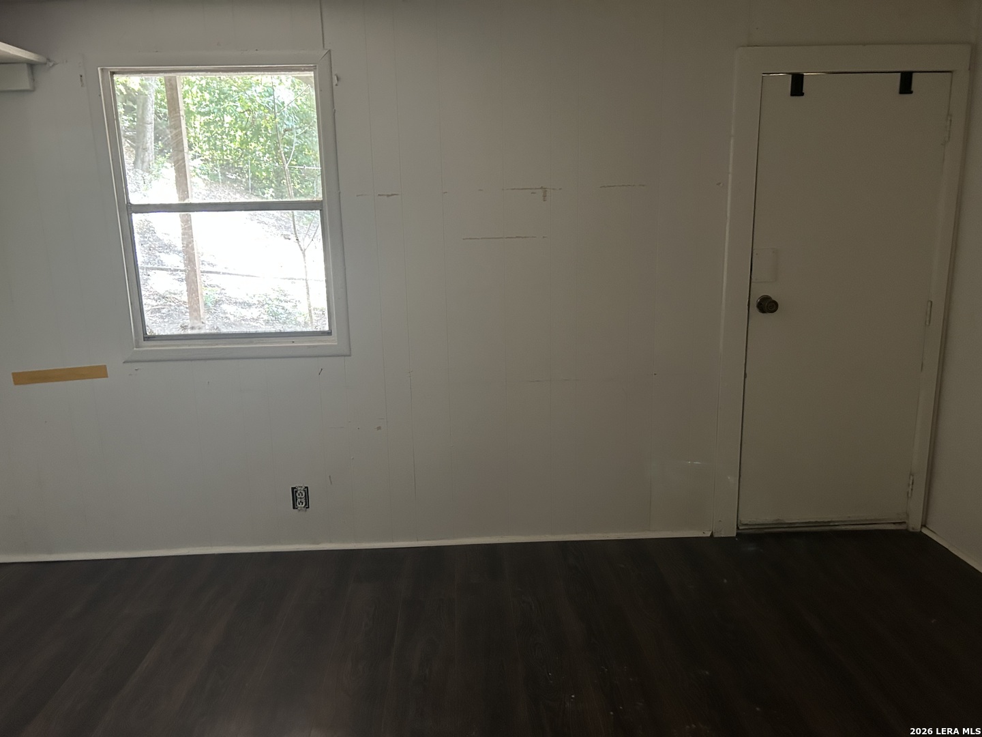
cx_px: 491
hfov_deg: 67.3
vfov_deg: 53.1
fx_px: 738
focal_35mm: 26
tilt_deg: -12.2
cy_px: 368
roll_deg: +1.7
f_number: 1.5
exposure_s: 1/30
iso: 500
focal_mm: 5.7
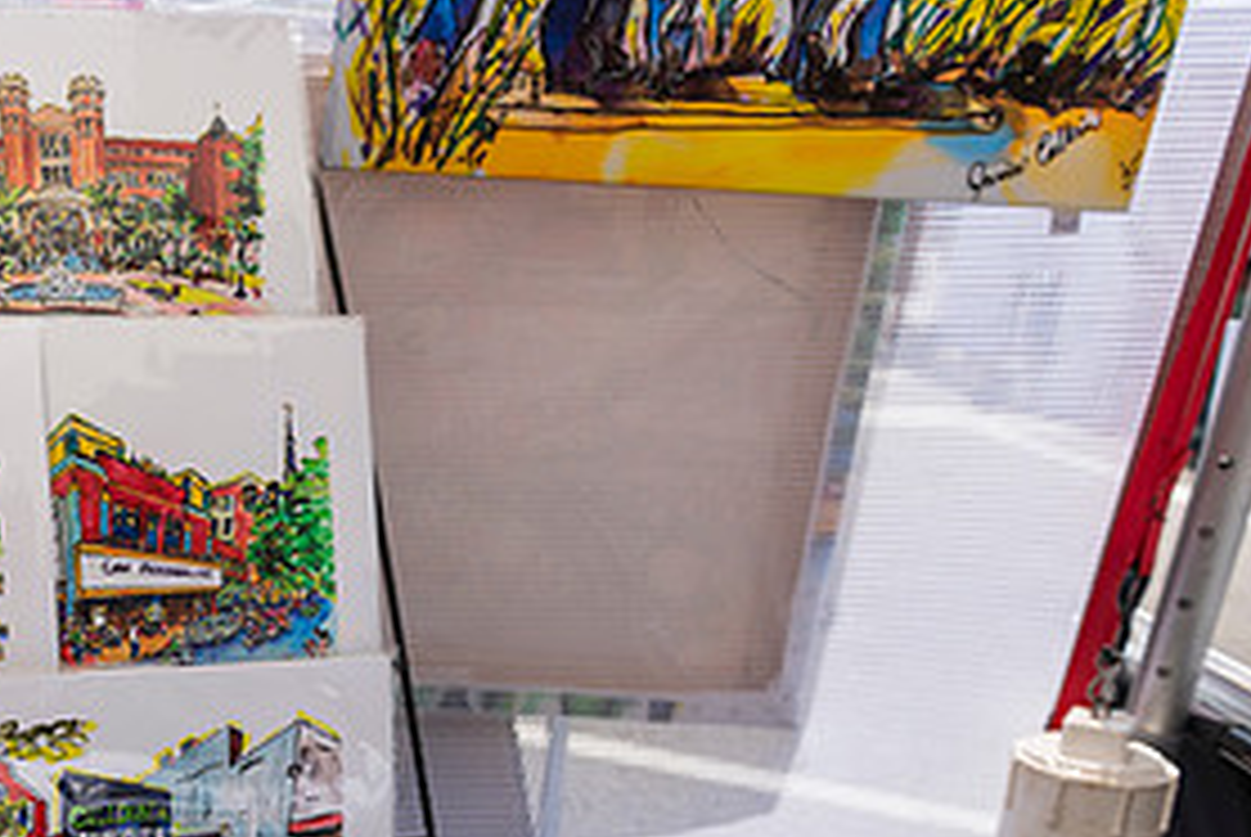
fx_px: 1739
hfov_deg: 35.4
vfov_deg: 26.4
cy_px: 709
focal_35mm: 50
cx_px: -27
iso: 50
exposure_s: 1/400
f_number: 4
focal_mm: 24
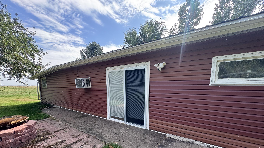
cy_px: 102
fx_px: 112
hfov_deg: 99.3
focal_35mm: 16
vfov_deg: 64.7
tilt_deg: -8.3
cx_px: 138
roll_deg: +0.3
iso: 40
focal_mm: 2.22
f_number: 2.2
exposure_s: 1/223
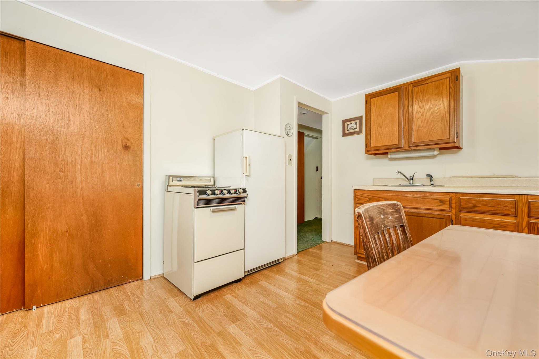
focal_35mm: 14
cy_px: 180
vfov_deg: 81.2
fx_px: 210
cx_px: 270
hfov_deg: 104.3
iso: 400
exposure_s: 1/200
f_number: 5.6
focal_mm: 14
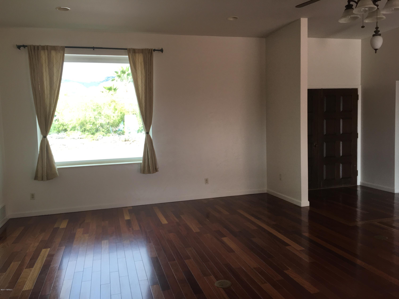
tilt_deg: -4.5
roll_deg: +2.9
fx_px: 334
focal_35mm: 29
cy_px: 150
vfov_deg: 48.2
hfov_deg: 61.7
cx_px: 200
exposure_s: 1/120
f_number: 2.2
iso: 32
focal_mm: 4.15
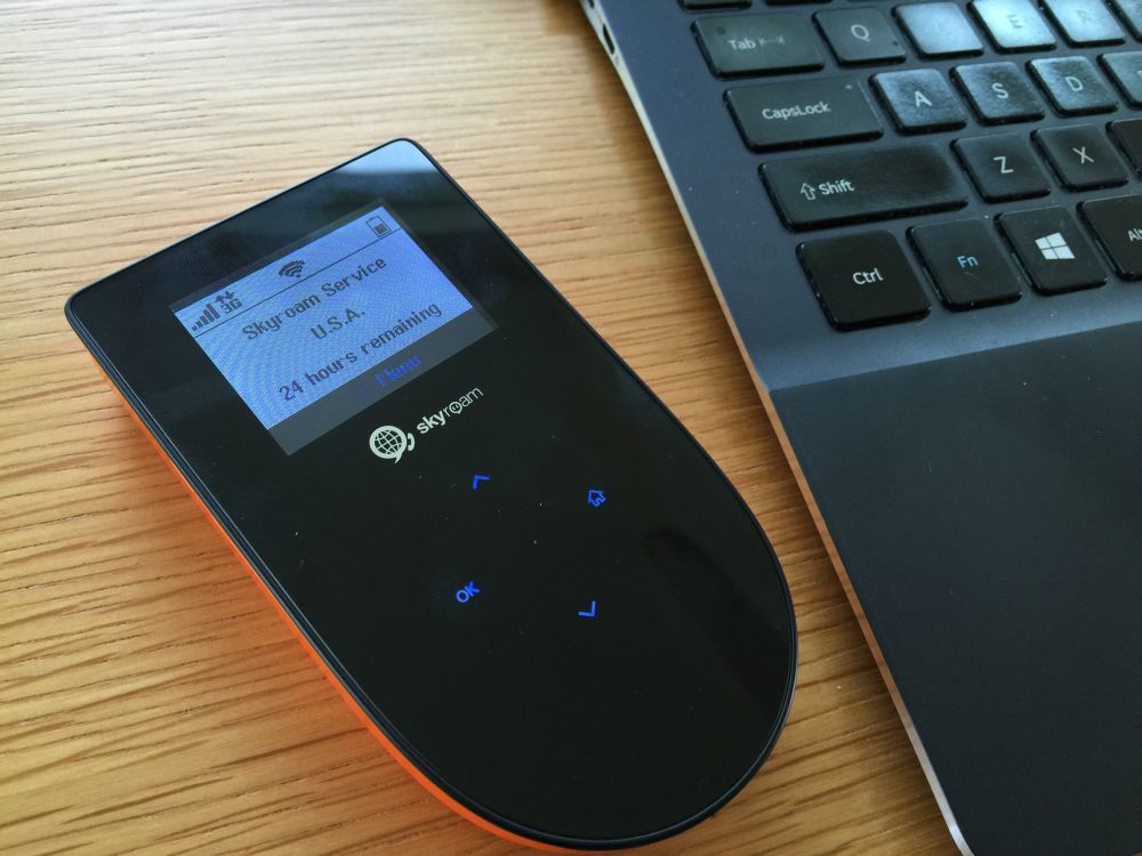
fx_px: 957
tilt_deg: -61.0
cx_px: 571
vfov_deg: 48.2
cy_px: 428
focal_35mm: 29
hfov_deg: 61.7
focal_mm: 4.15
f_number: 2.2
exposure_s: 1/40
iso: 32
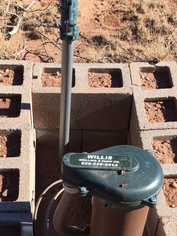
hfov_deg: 24.0
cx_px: 74
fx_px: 416
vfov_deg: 30.4
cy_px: 207
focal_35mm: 61
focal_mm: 4.15
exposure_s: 1/1068
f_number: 2.2
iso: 32
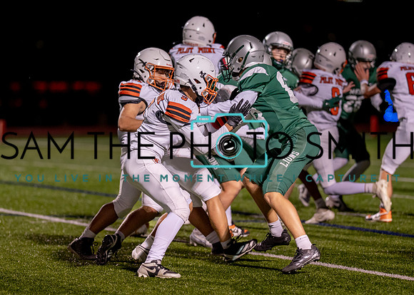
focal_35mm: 213
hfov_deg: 9.4
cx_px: 198
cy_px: 151
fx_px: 2506
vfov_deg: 6.7
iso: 1600
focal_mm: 135
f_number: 1.8
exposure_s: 1/1250
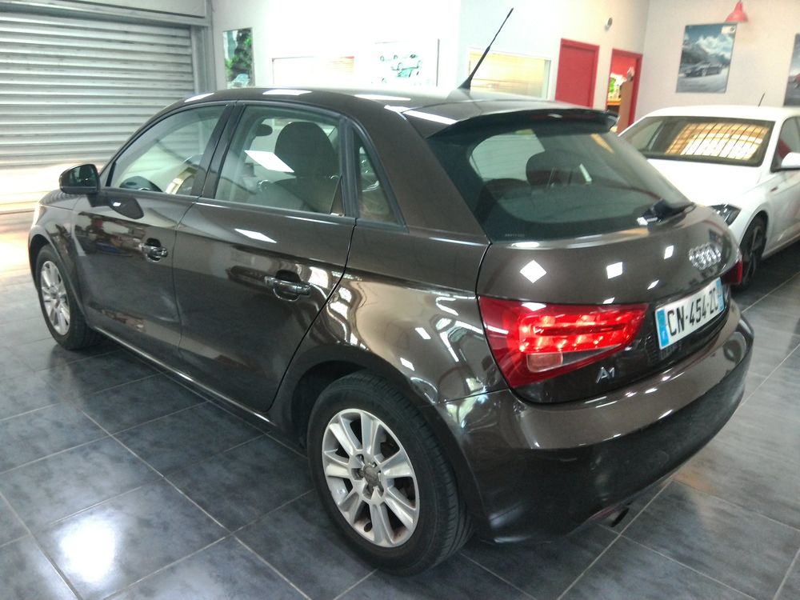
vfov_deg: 53.1
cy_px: 300
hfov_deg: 67.3
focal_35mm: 26
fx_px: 601
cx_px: 400
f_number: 2
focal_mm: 3
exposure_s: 1/19
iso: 600
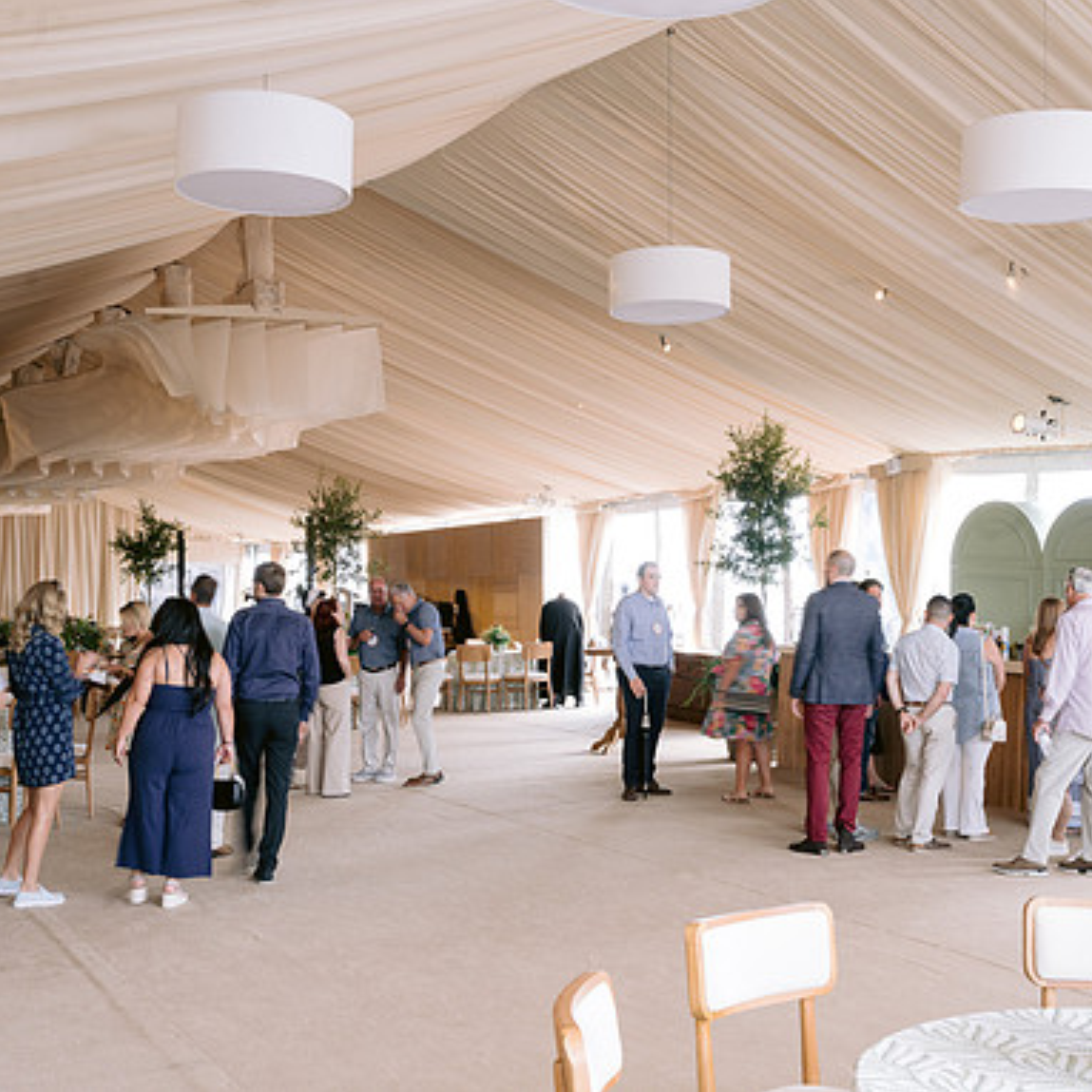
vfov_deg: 37.6
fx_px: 1606
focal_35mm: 45
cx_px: 587
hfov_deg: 37.5
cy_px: 543
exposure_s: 1/5
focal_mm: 35
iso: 200
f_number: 11
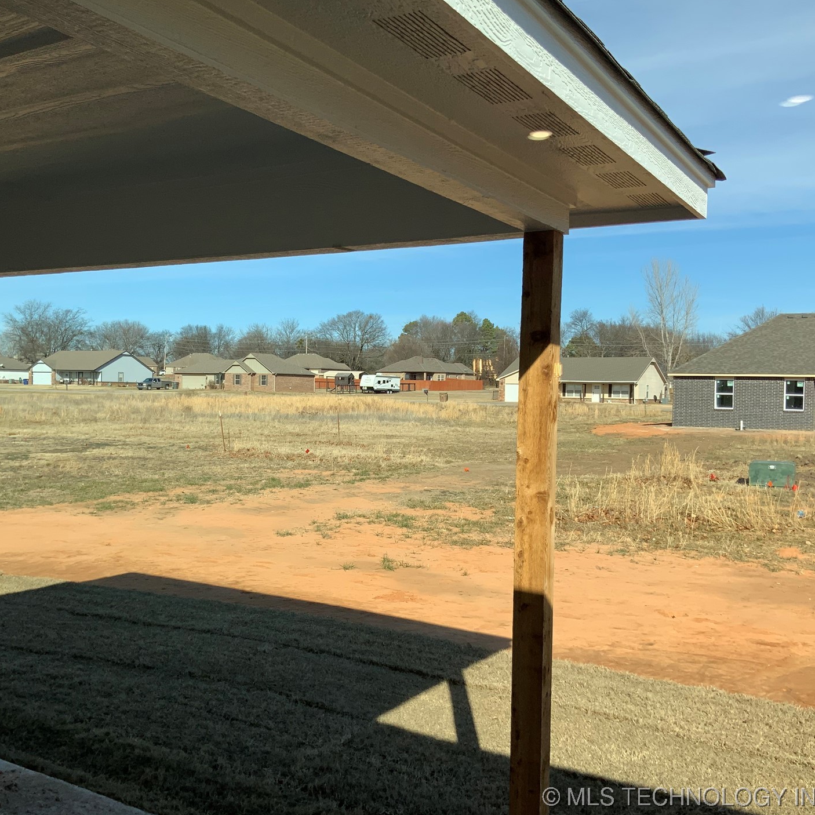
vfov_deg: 47.2
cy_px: 404
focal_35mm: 35
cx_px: 342
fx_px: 932
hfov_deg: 47.0
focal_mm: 3
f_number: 1.8
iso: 16
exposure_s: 1/1377
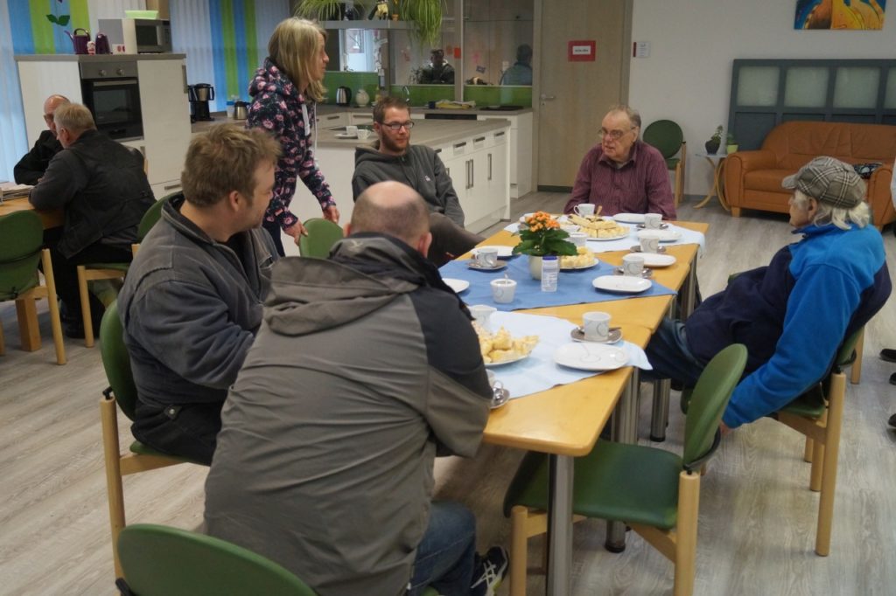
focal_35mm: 36
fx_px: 896
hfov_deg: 53.1
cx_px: 448
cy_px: 298
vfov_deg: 36.8
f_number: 4
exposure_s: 1/160
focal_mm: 24
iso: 1600
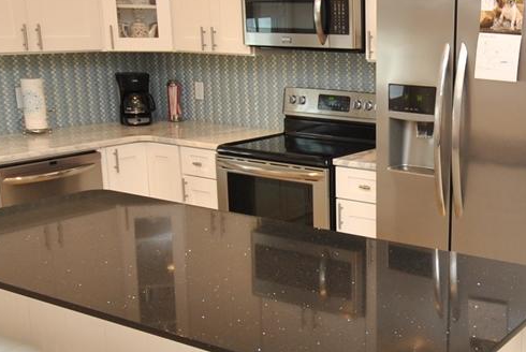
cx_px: 434
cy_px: 224
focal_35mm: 49
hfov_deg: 38.5
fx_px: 717
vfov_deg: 27.5
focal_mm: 10
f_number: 5
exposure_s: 1/10
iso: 200
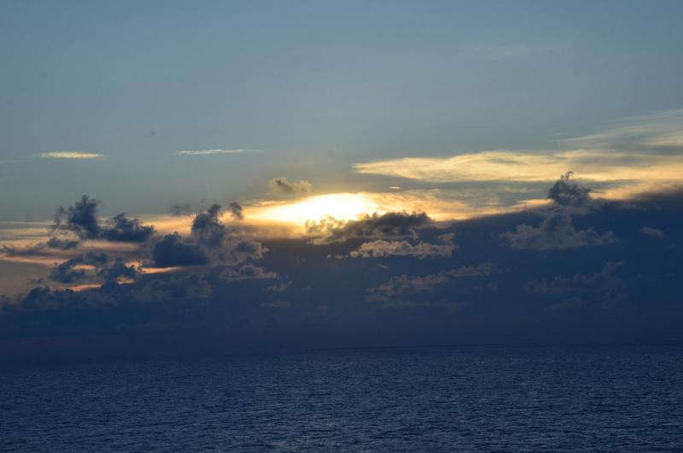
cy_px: 226
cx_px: 342
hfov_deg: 23.4
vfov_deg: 15.6
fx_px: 1647
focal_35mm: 87
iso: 640
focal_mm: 58
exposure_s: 1/500
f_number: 11
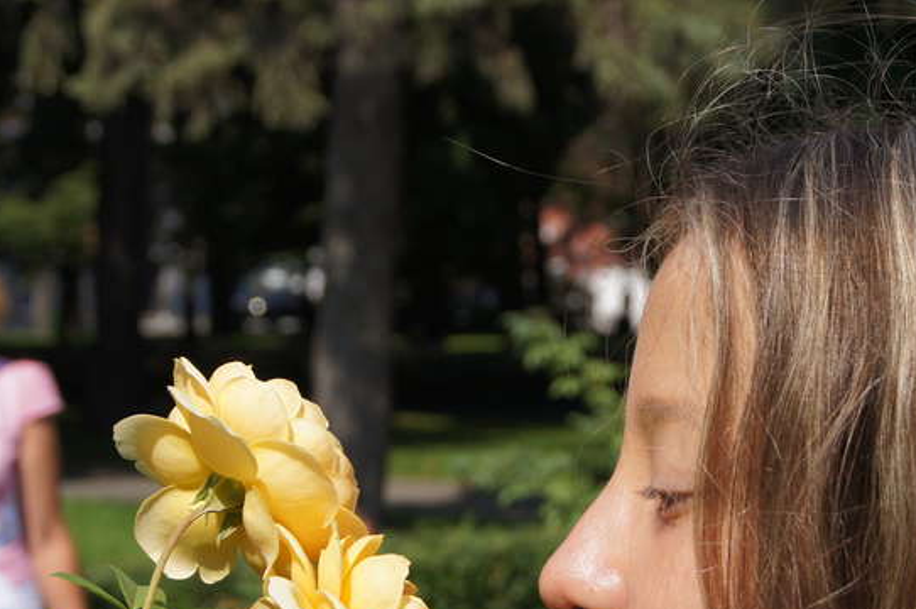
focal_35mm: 156
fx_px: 3963
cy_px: 547
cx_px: 637
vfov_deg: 8.7
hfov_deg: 13.2
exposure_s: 1/250
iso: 100
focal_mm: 55
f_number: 9
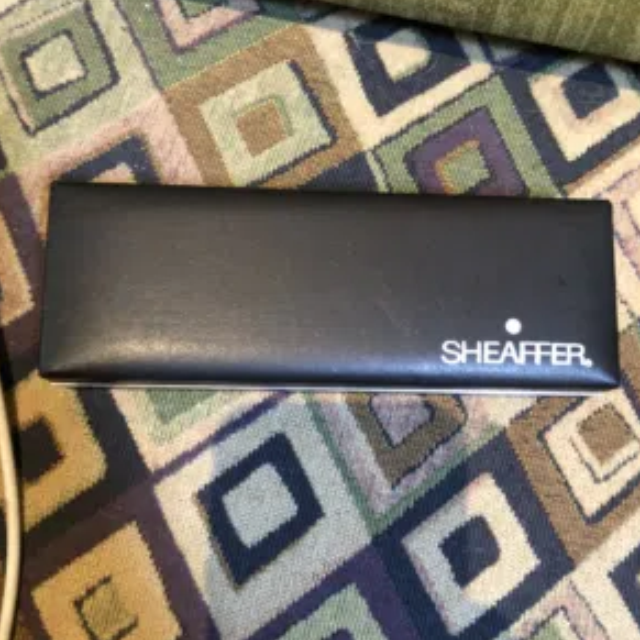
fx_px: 711
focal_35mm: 34
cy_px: 380
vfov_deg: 48.2
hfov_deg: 48.4
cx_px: 317
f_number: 1.8
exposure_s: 1/6
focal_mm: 4
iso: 100
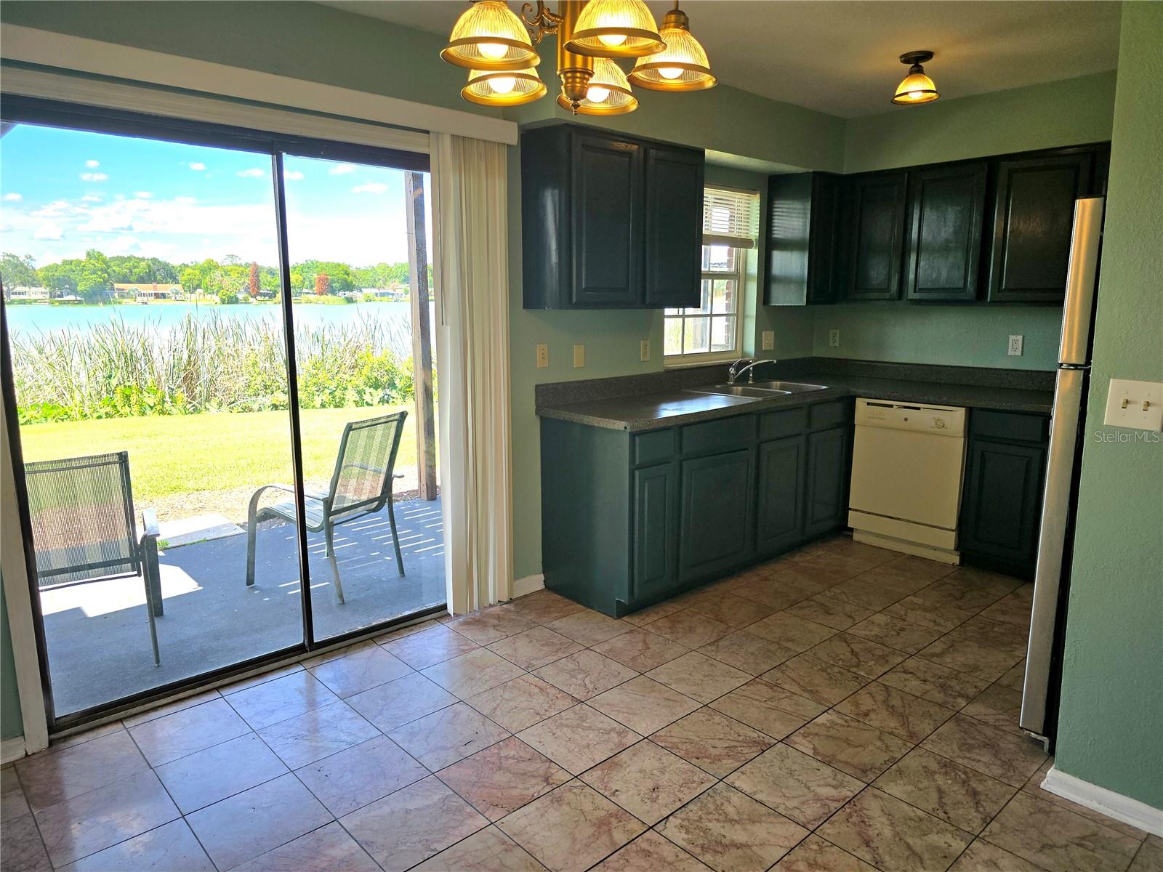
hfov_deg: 73.9
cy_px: 436
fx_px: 773
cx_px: 582
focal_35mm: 23
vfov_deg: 58.9
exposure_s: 1/159
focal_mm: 6.3
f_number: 1.7
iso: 12
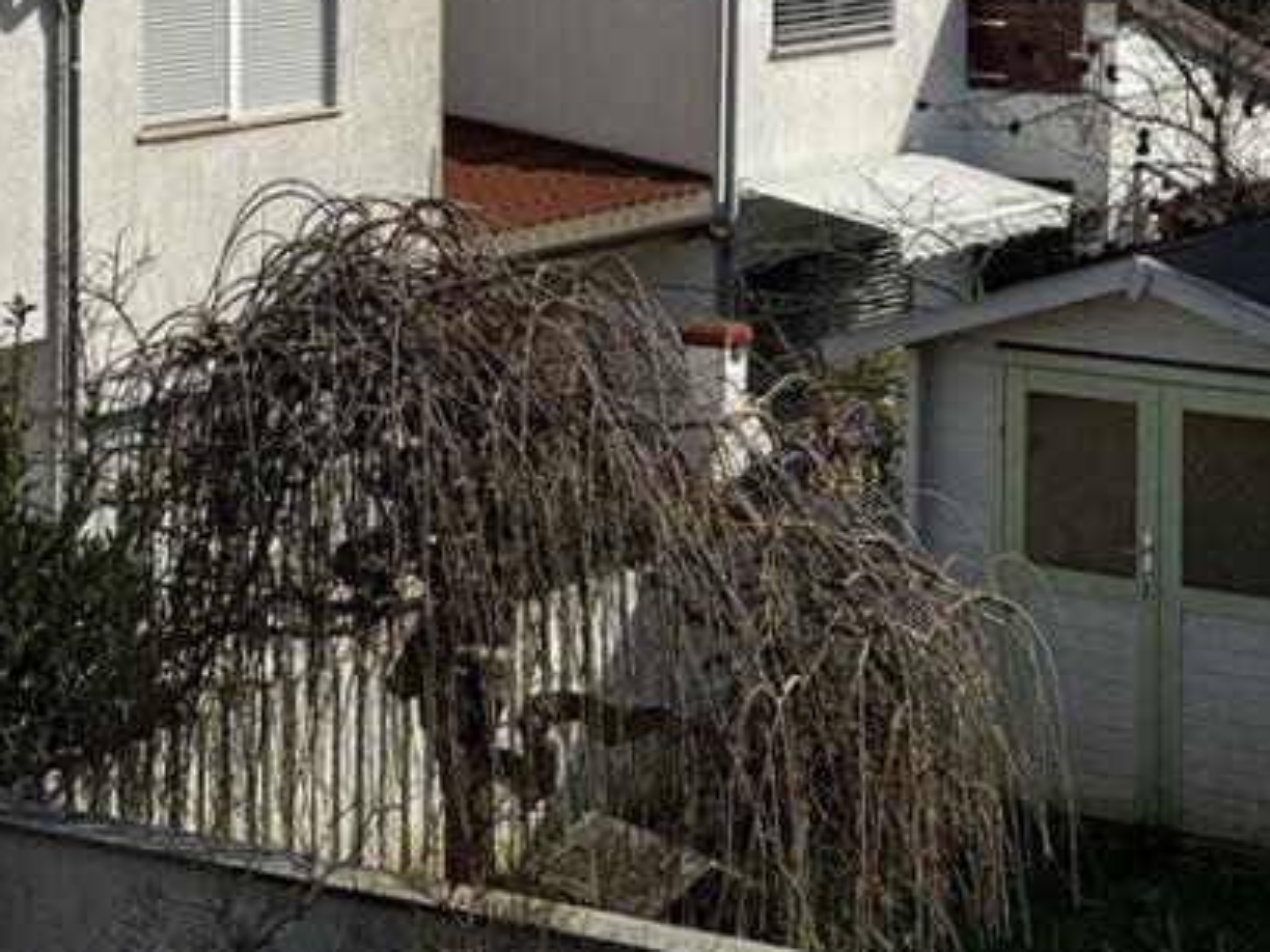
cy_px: -72
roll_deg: -0.4
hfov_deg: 17.4
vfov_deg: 12.9
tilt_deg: -5.2
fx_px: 4146
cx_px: 585
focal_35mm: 113
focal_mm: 6.76
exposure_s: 1/6410
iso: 64
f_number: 1.78
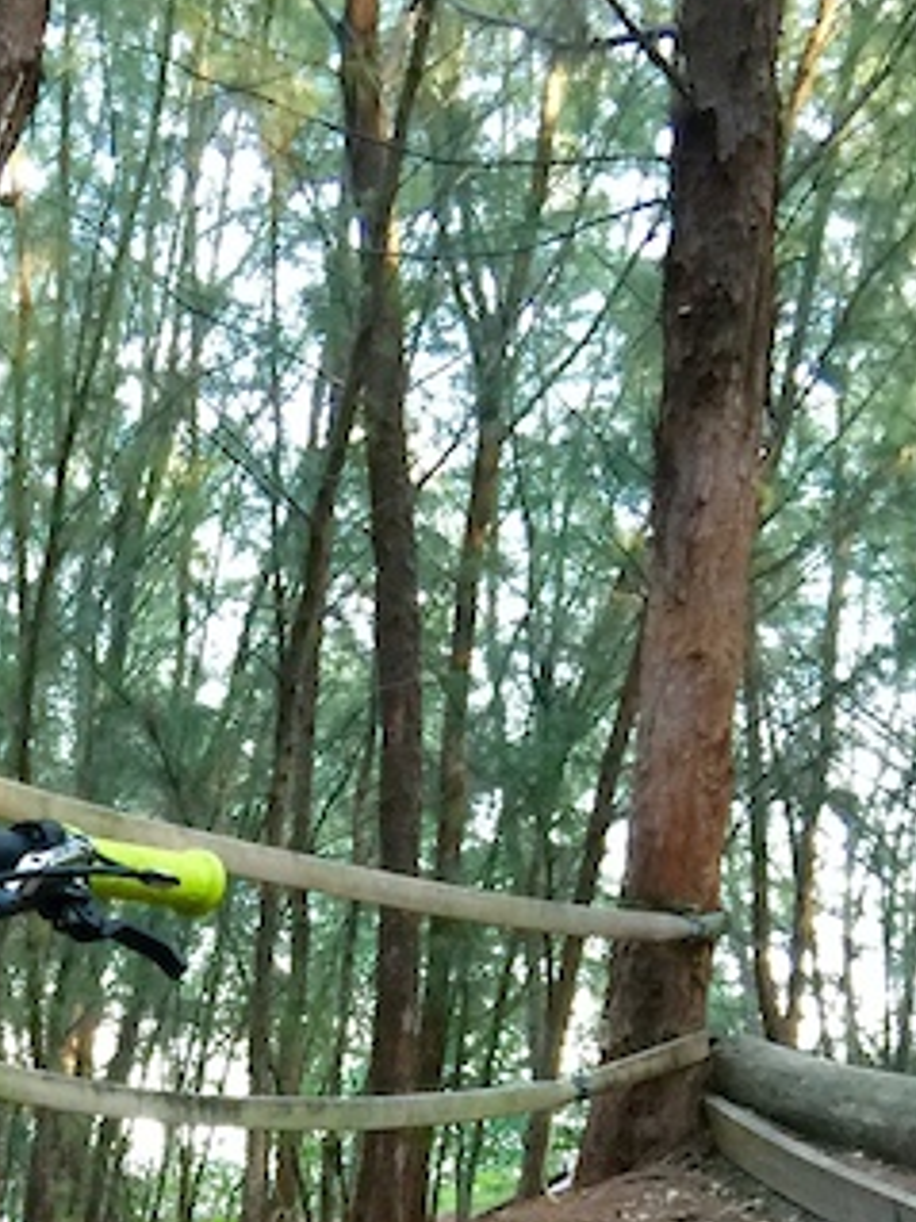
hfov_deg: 15.1
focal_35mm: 93
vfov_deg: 19.2
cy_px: 1663
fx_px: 3283
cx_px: -307
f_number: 2.2
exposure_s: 1/15
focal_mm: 4.15
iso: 50
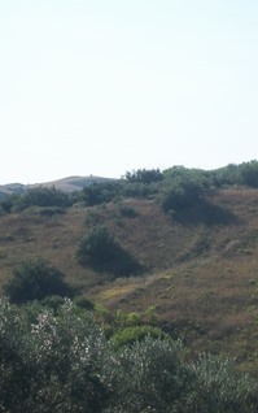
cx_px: 240
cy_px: 196
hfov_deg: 9.1
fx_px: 1619
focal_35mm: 144
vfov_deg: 14.5
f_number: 5.2
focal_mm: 17.1
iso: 80
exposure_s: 1/500
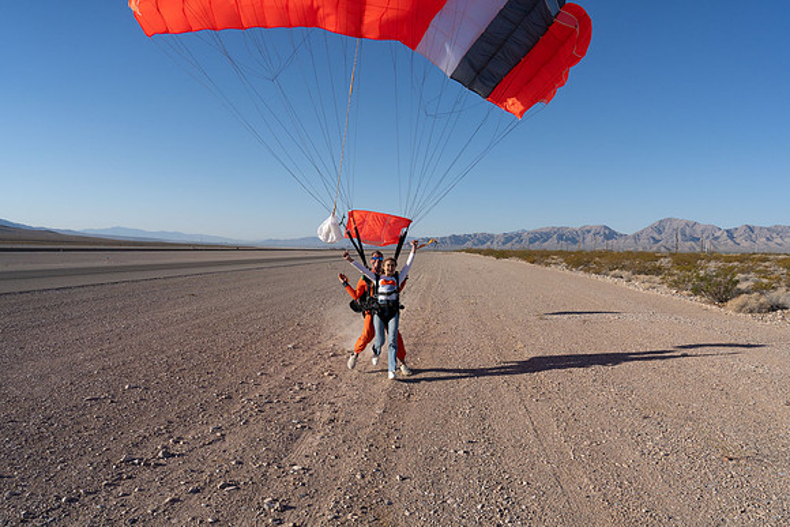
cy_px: 264
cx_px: 395
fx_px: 527
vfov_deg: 53.2
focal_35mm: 24
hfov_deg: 73.7
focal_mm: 24
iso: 800
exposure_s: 1/2000
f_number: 10
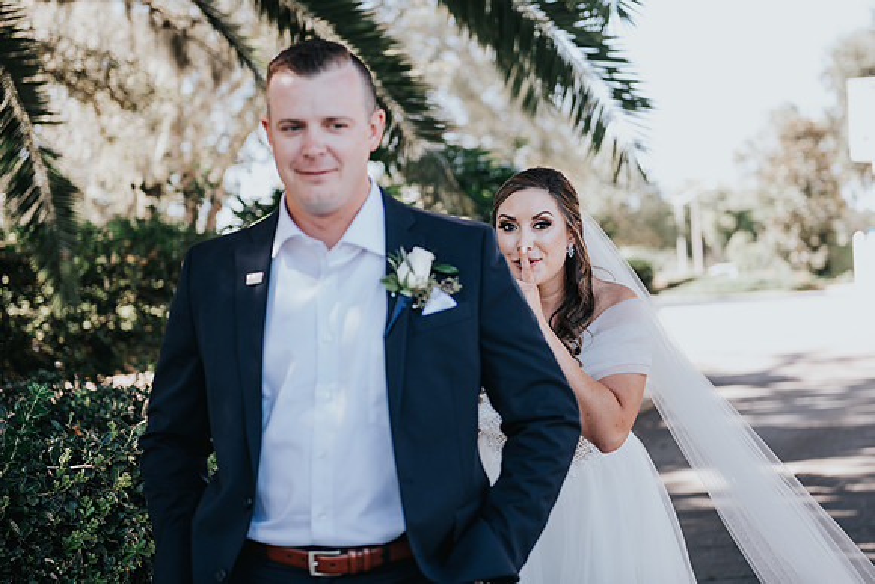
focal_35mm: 77
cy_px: 262
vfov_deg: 17.7
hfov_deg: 26.2
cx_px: 483
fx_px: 1878
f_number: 2.8
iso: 125
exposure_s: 1/160
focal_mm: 70
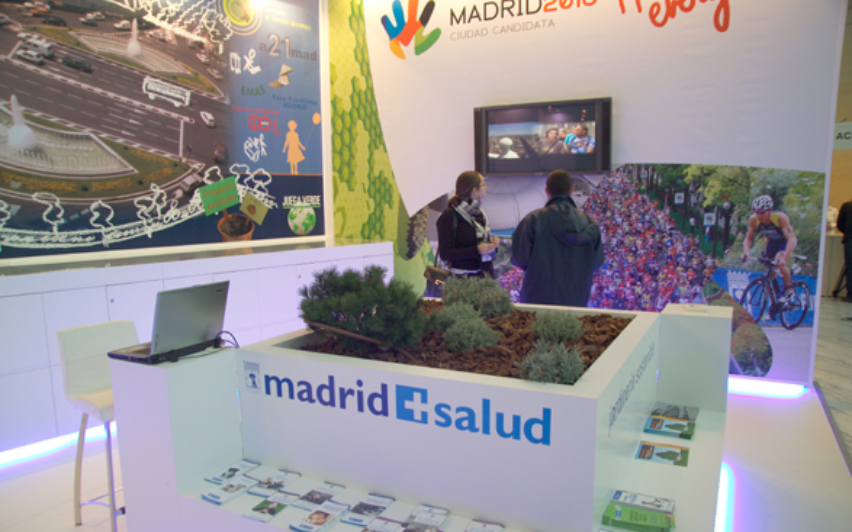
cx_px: 434
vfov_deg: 49.3
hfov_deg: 72.5
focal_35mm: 25
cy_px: 280
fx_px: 581
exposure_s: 1/15
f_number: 6.7
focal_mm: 24
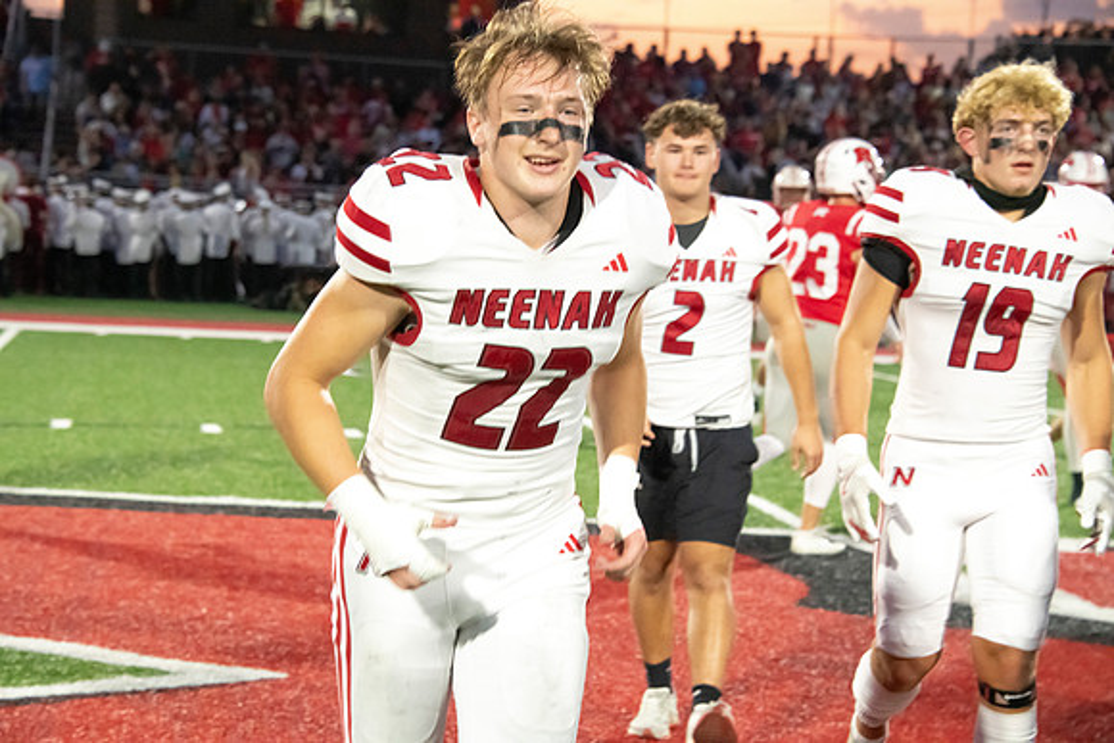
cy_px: 372
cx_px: 557
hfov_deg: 20.4
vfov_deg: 13.7
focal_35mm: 100
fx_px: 3095
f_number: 7.1
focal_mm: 100
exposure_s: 1/250
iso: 10000
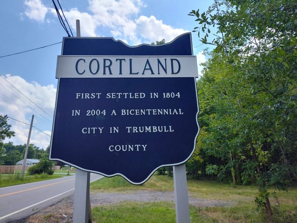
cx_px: 148
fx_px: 197
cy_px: 112
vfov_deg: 58.9
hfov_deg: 73.9
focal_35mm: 23
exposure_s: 1/799
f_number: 1.8
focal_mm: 5.56
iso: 100
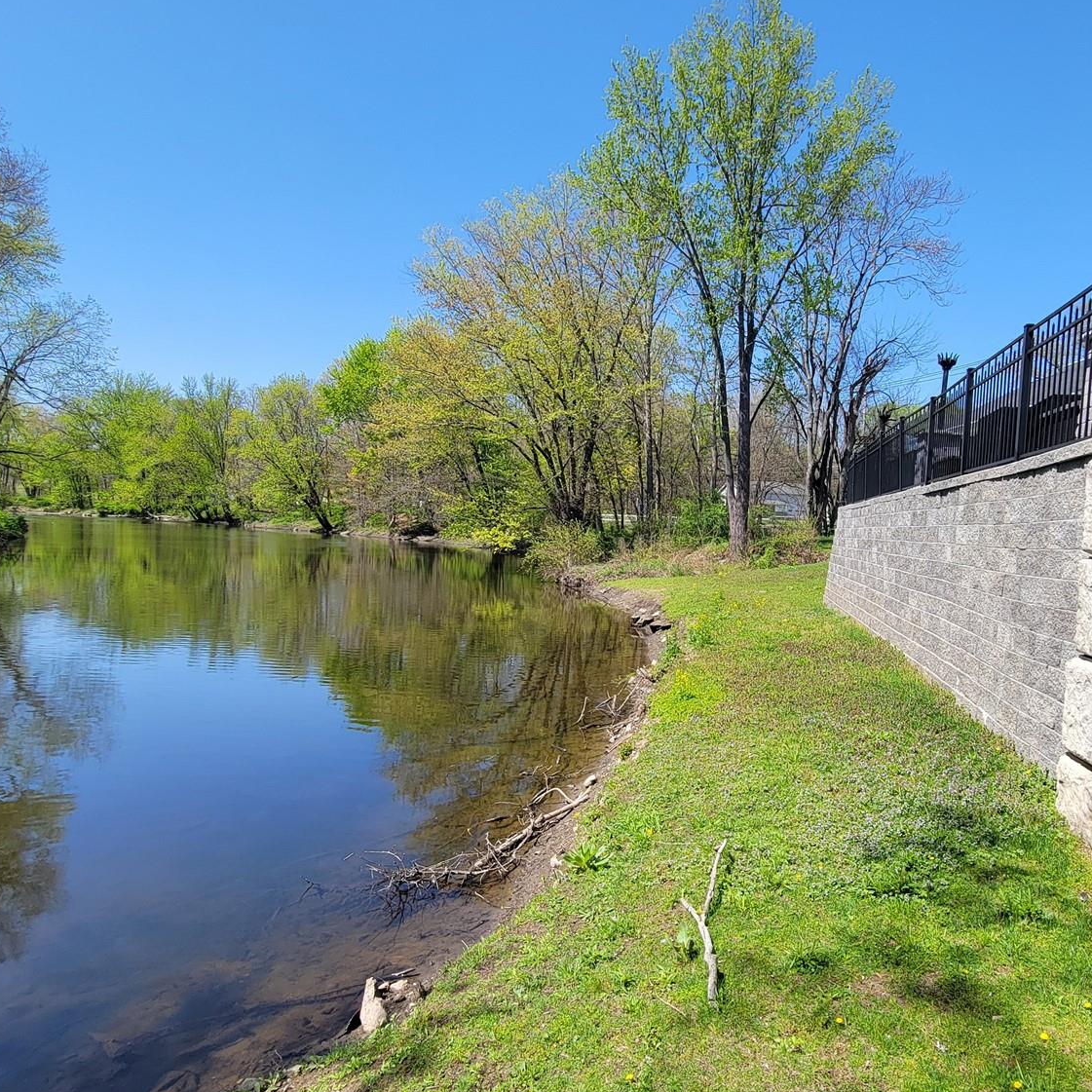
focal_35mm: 21
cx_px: 672
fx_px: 749
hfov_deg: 71.1
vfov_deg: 71.9
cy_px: 603
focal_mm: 2.2
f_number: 2.2
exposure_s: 1/952
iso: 50
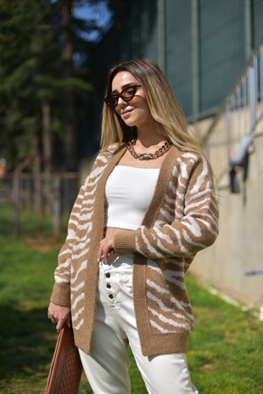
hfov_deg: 27.0
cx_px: 132
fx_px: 547
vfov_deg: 39.6
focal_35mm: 50
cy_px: 197
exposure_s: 1/6400
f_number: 2
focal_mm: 50
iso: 64
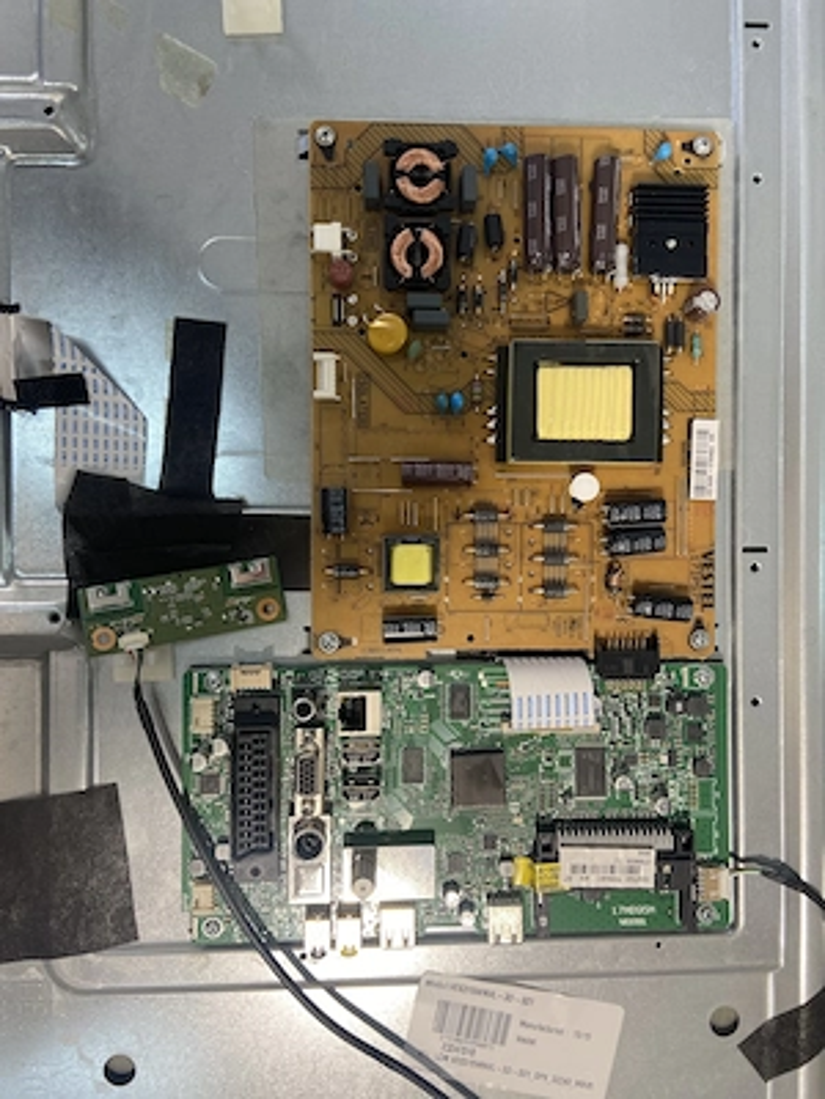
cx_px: 412
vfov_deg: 67.3
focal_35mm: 26
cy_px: 550
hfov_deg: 53.1
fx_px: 826
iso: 80
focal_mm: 4.25
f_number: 1.8
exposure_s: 1/50
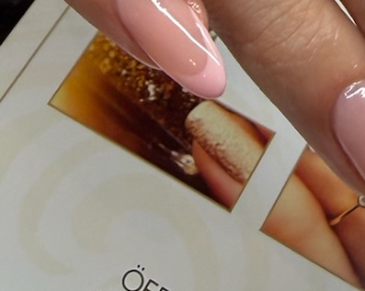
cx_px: 177
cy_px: -275
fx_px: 1306
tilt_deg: -45.0
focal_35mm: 121
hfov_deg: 15.9
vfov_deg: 11.6
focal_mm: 2.22
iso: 50
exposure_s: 1/100
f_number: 2.2
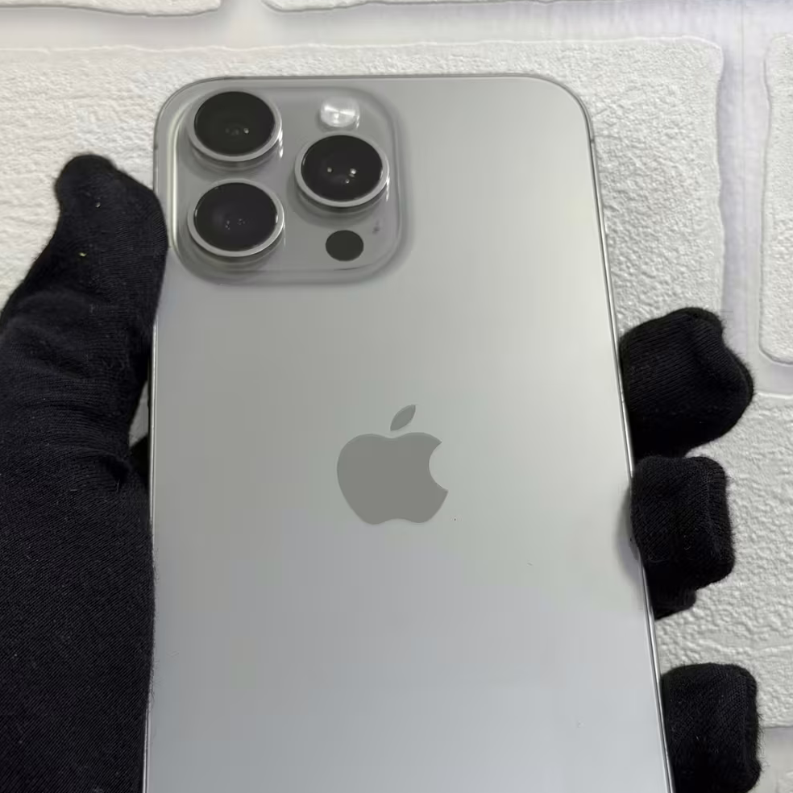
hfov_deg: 25.0
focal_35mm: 69
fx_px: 1788
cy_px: 431
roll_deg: -0.1
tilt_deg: +7.5
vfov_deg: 25.0
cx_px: 430
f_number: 1.78
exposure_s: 1/100
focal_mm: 6.76
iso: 64
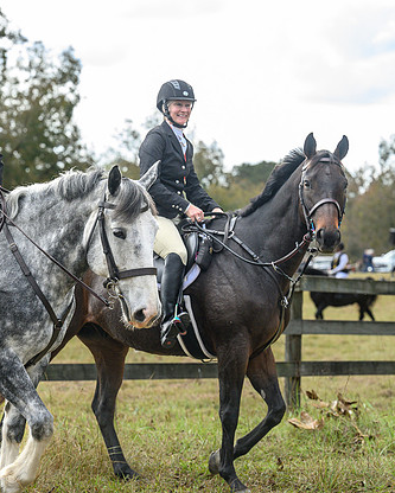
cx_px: 55
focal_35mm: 113
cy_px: 246
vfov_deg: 17.0
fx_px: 1651
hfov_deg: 13.5
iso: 640
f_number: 3.5
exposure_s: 1/1000
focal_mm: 79
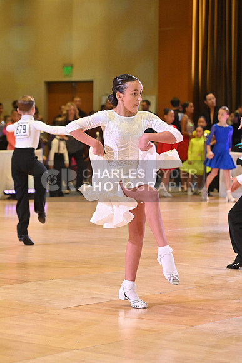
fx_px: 1129
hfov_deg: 12.2
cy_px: 182
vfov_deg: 18.3
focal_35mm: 112
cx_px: 121
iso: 4000
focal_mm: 112
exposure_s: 1/400
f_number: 5.6
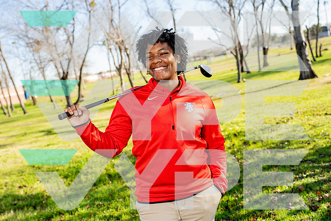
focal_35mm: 41
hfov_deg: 47.4
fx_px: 377
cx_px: 166
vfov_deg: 32.6
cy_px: 110
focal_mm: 41
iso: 100
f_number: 4
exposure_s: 1/250
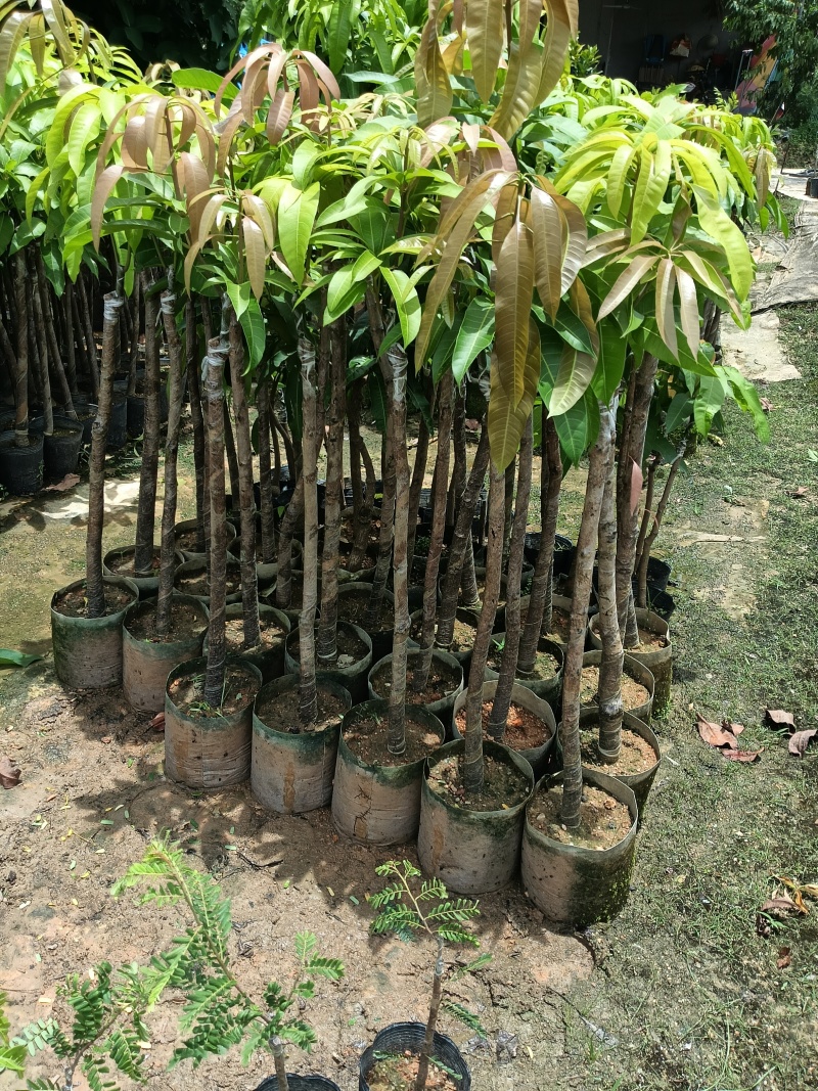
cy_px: 546
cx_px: 409
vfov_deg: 65.3
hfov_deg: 51.3
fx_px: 851
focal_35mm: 27
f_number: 1.8
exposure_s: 1/996
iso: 64
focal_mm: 3.61
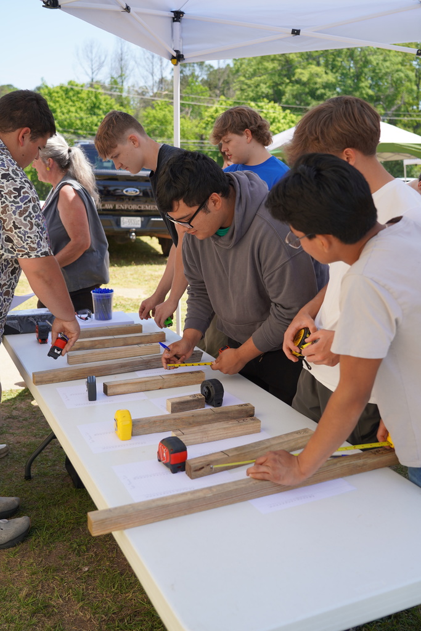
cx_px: 210
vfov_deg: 54.4
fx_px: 614
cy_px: 316
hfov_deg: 37.9
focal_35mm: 35
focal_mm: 35
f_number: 4.5
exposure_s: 1/320
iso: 100
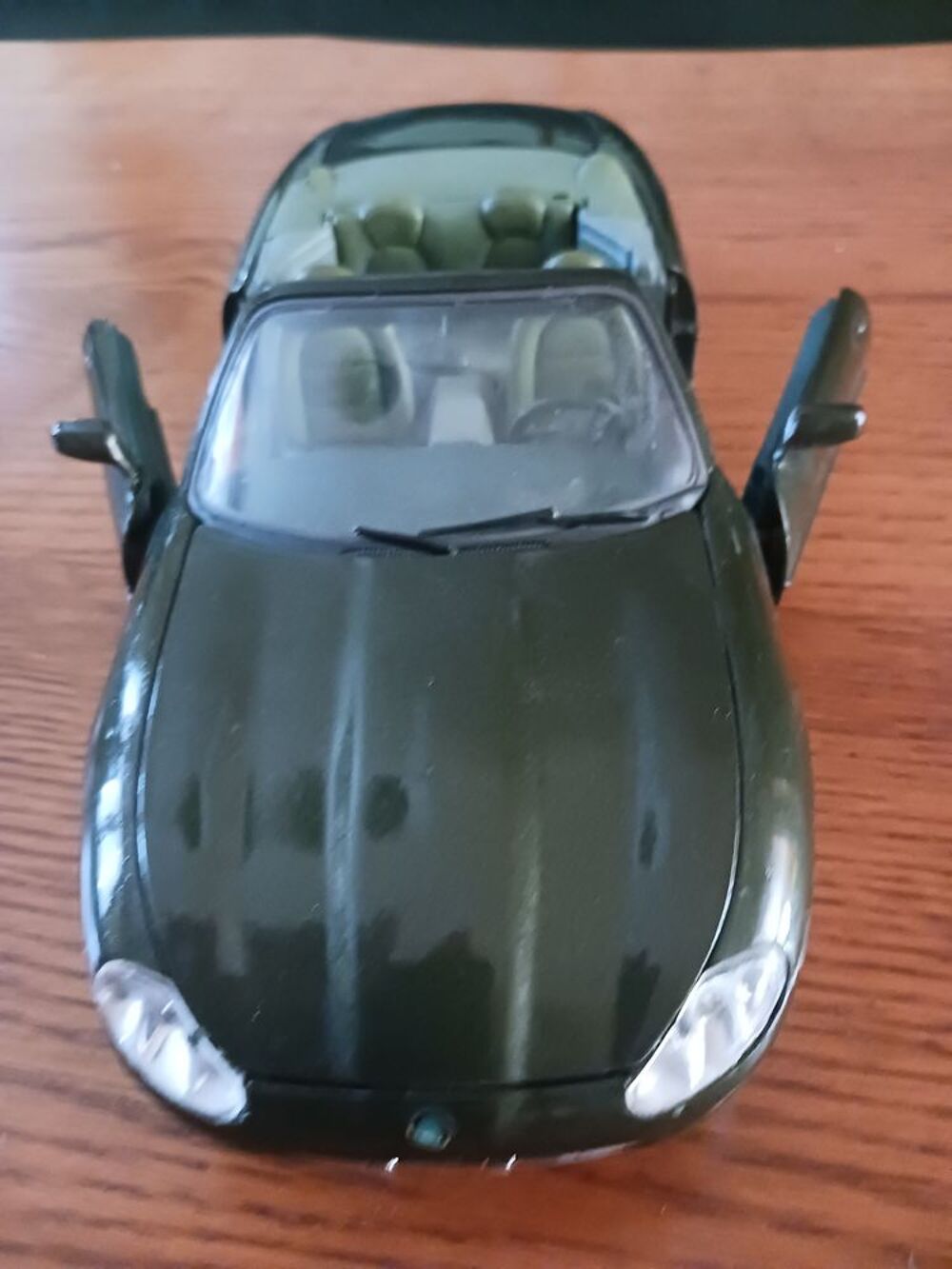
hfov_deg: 51.4
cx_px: 476
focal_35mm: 27
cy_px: 634
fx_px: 990
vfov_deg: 65.3
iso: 2000
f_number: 1.8
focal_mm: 4
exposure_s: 1/16.7
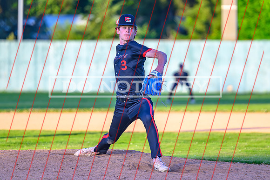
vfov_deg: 4.3
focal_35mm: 320
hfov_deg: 6.4
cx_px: 129
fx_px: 2397
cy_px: 59
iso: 900
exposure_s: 1/3200
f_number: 2.8
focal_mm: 200
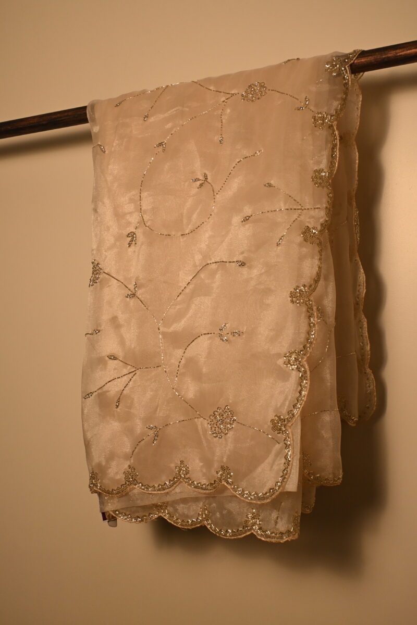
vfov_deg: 43.0
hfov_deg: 29.4
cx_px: 208
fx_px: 795
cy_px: 312
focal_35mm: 46
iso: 1000
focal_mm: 30.5
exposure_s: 1/100
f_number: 6.3
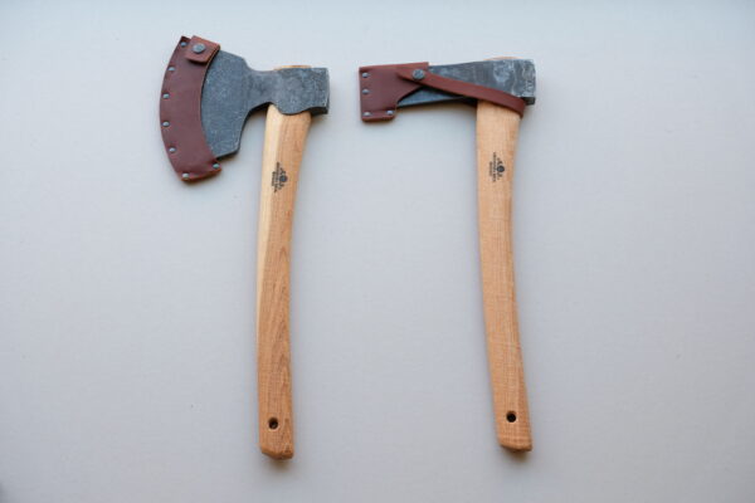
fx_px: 986
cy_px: 252
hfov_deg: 41.9
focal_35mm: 47
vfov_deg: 28.6
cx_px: 378
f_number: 3.6
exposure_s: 1/75
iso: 200
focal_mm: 31.5
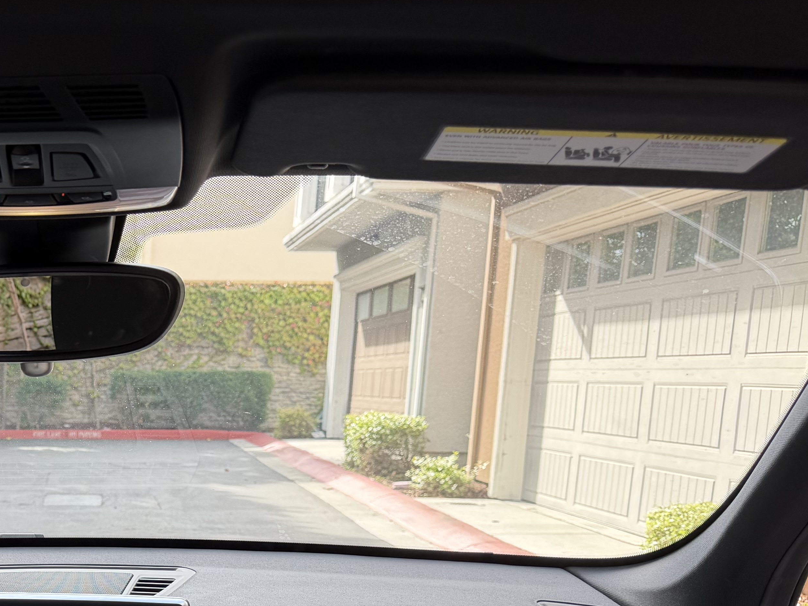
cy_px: 636
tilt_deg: -12.3
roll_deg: -0.8
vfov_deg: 25.0
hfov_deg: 32.2
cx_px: 0
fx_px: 1284
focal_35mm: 55
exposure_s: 1/234
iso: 80
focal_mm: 6.76
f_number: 1.78
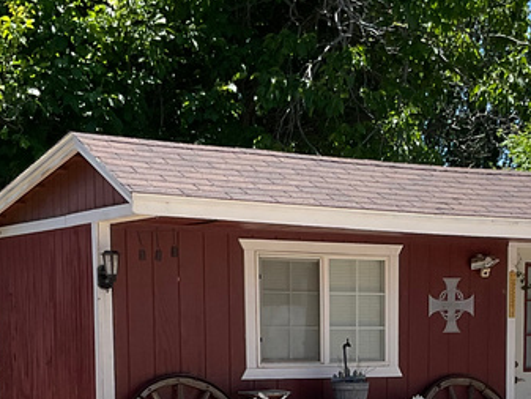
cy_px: 497
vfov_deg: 16.0
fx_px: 1350
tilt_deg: -8.3
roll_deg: +1.0
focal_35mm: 88
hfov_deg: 22.1
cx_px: 395
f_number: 1.8
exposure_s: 1/1675
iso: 16
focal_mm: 3
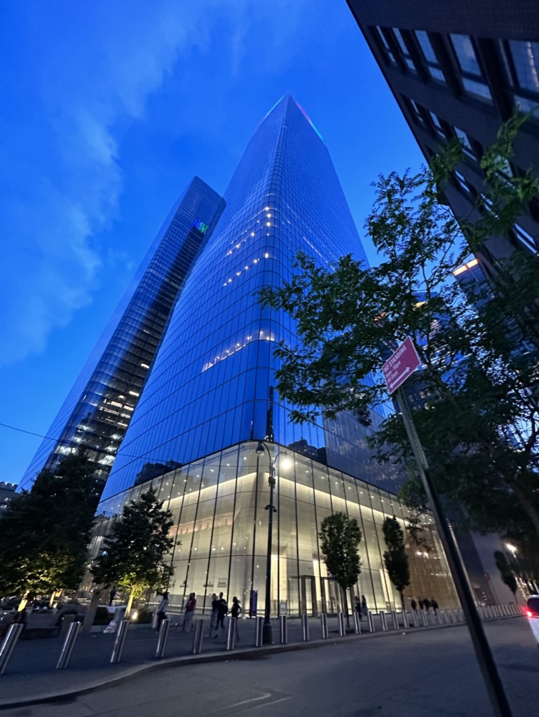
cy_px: 358
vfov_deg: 102.0
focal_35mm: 14
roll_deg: -2.1
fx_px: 290
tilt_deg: +40.3
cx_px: 270
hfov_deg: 85.7
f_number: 2.2
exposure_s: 1/60
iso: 1000
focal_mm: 2.22
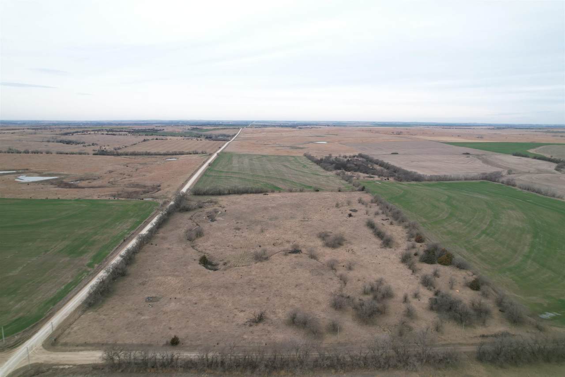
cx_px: 282
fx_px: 345
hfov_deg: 78.6
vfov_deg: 57.2
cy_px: 188
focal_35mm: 22
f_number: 2.8
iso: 100
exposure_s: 1/25
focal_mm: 8.38
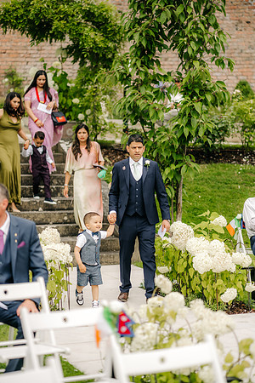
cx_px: 128
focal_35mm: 85
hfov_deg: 16.1
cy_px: 192
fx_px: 903
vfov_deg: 23.9
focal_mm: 85
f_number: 2
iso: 100
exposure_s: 1/1250
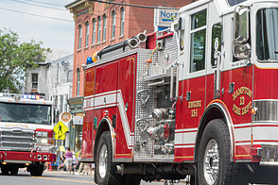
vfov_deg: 9.9
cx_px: 273
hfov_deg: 14.6
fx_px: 1066
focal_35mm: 138
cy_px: 125
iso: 100
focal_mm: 70
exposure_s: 1/100
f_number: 10
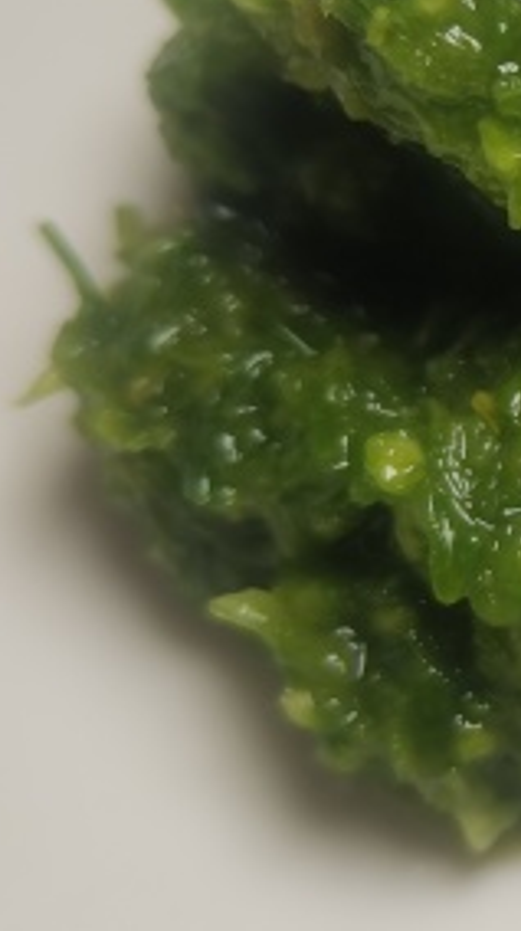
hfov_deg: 13.3
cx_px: 891
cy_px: 413
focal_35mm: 83
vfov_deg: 25.6
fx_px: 2046
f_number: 1.9
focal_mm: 4.94
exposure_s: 1/100
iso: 64
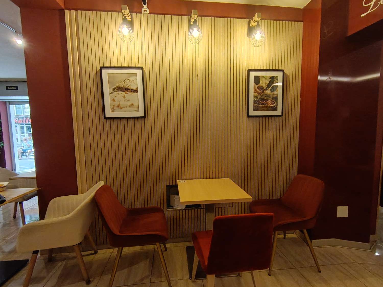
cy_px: 144
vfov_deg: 74.7
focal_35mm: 17
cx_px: 192
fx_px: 188
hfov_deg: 91.0
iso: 716
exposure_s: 1/50
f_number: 2.2
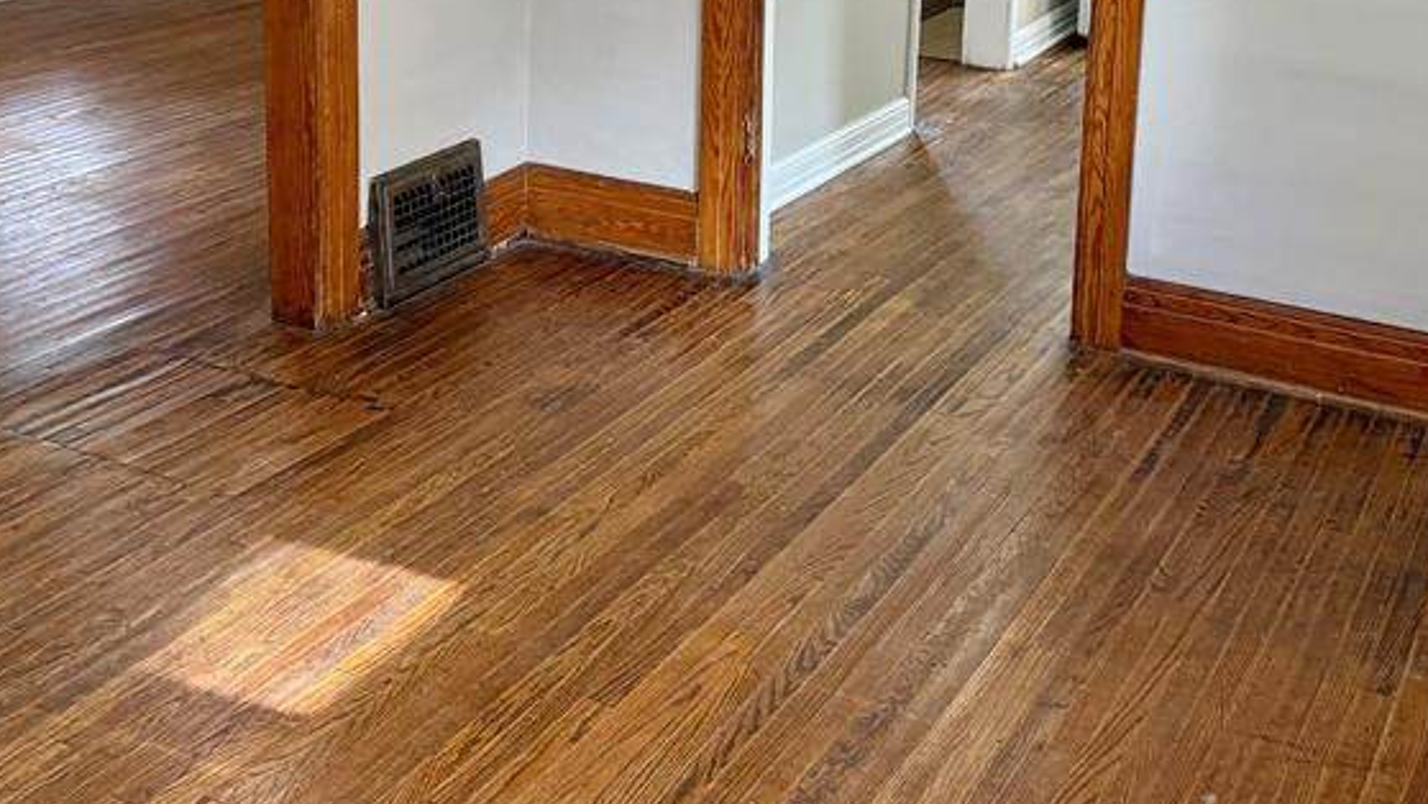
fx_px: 1818
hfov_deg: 42.8
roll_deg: -1.6
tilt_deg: -12.6
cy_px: 3
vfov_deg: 23.9
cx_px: 804
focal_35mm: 48
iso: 400
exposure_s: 1/120
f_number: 1.78
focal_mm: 6.76
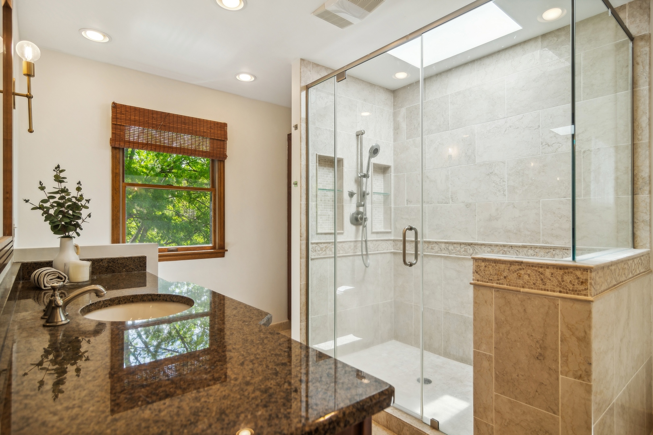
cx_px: 326
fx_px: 326
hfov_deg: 90.0
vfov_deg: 67.4
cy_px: 218
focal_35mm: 18
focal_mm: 12
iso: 200
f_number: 8
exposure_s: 1/125
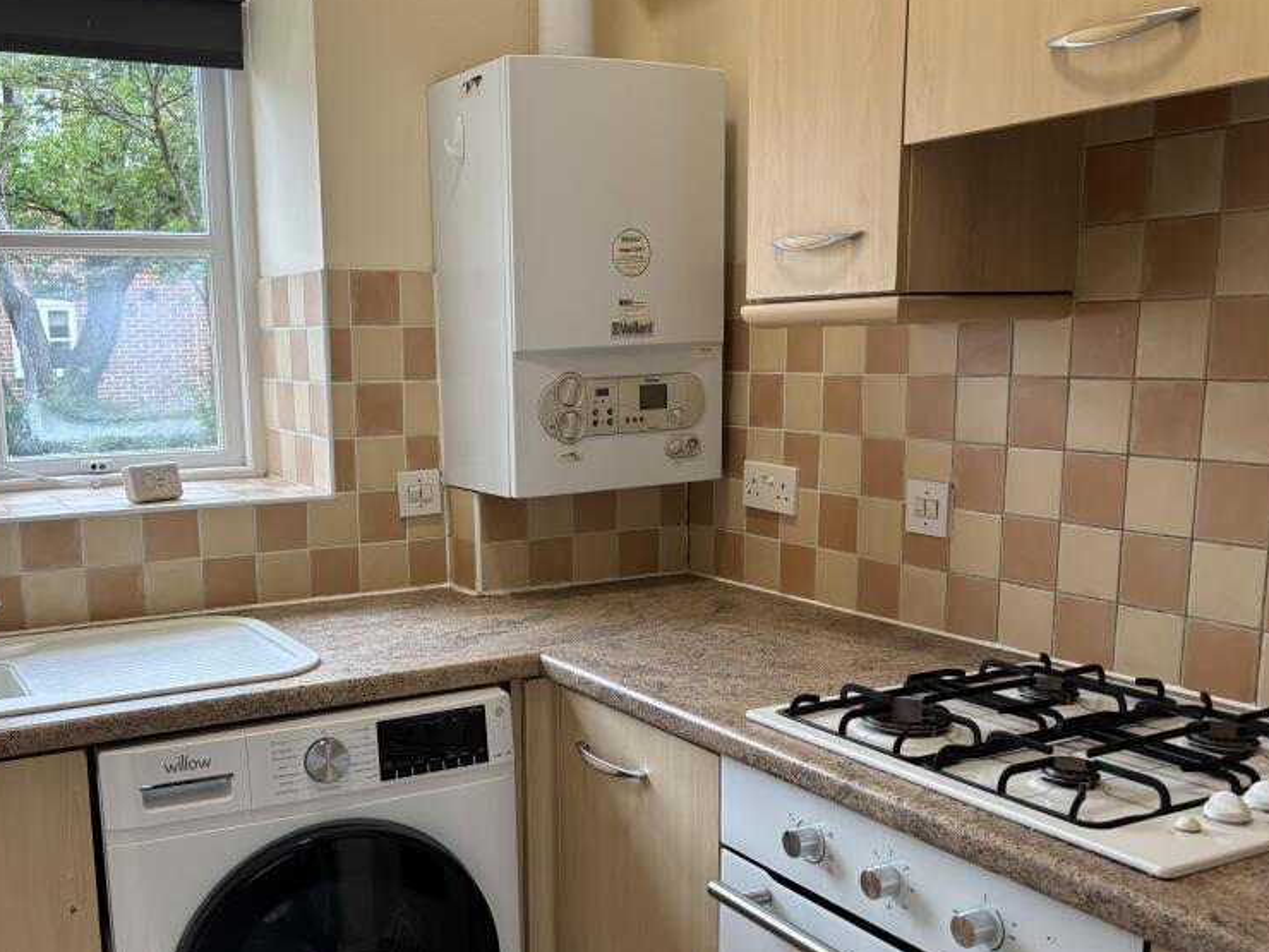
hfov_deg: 51.0
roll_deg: +1.2
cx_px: 499
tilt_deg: -10.5
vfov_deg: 39.4
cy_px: 592
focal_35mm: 36
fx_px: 1320
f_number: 1.6
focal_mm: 5.96
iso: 125
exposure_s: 1/100
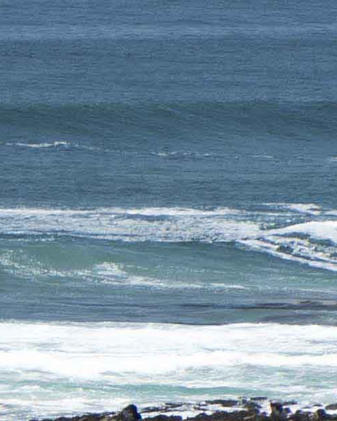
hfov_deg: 1.6
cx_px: -887
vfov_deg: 2.0
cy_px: 440
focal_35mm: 958
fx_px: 11947
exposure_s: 1/400
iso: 400
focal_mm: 105
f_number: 9
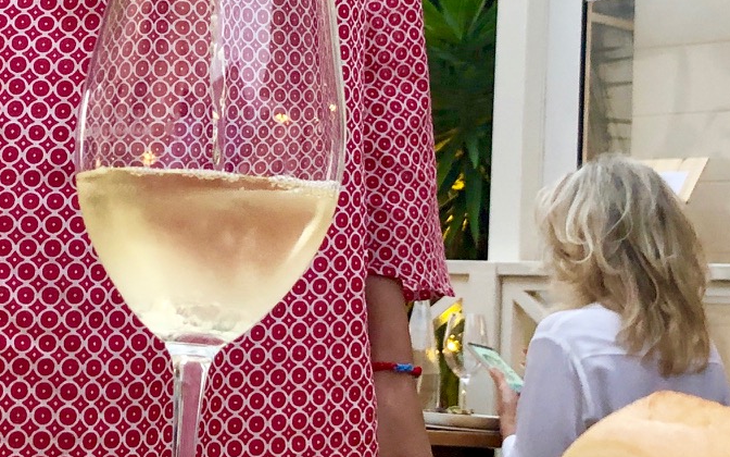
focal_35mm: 89
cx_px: 185
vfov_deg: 14.6
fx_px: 1771
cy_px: 76
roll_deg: -5.4
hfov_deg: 23.1
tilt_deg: +9.2
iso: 40
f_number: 1.8
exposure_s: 1/21
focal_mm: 3.99
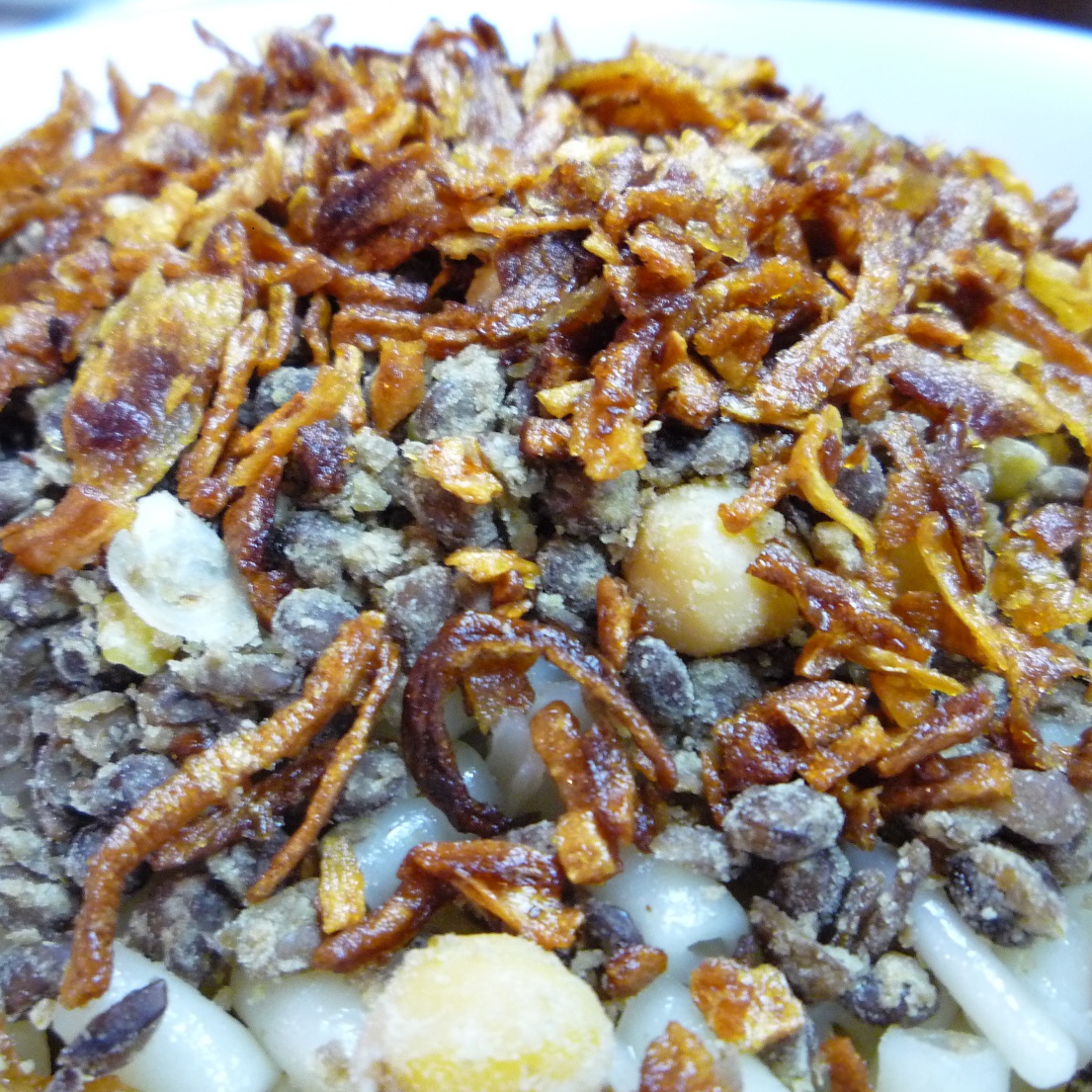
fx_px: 1285
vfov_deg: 46.0
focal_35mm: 36
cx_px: 545
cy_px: 550
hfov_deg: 46.0
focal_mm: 5.2
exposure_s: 1/15
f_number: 3.3
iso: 400
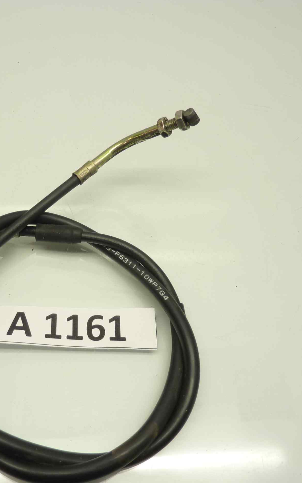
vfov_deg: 54.0
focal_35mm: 36
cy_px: 245
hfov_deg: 34.7
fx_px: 474
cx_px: 84
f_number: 3.3
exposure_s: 1/20
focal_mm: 4.1
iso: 125
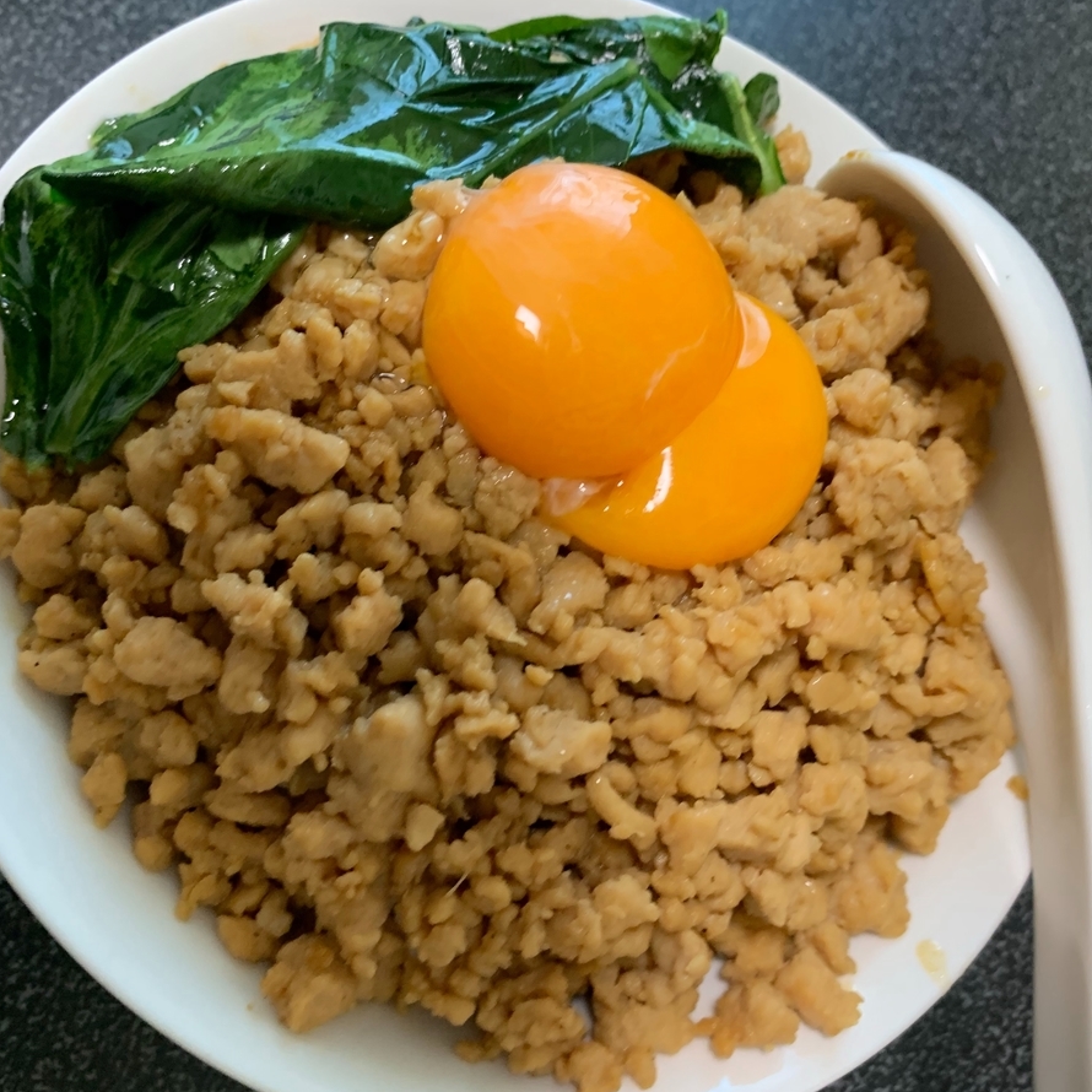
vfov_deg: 52.5
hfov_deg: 52.5
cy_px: 542
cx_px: 520
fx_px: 1106
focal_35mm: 31
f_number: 1.8
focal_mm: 4.25
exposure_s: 1/60
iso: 125
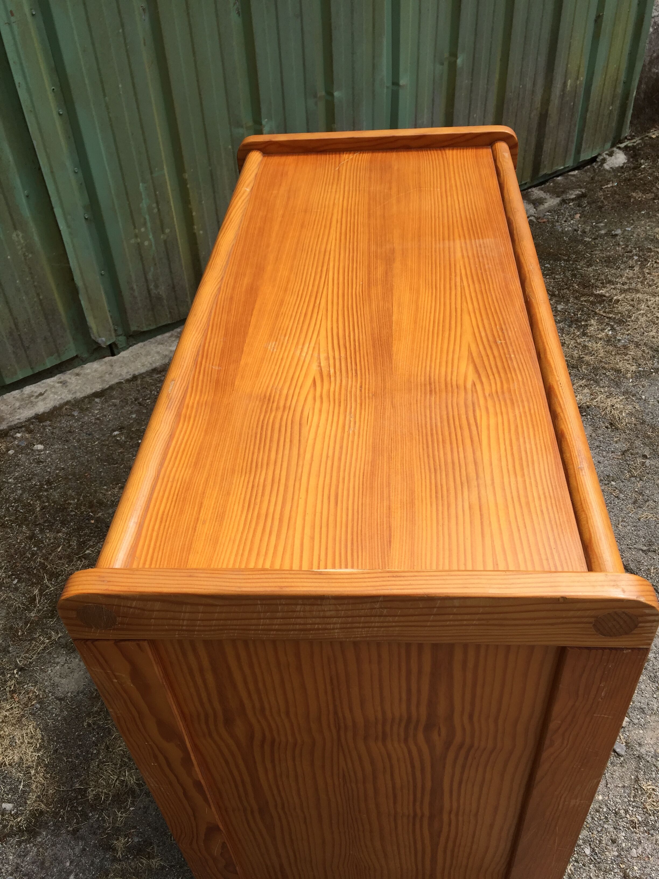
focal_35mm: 29
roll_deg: +2.8
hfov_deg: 48.2
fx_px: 736
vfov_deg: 61.7
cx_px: 330
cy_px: 440
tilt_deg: -40.5
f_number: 2.2
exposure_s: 1/942
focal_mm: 4.15
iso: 32
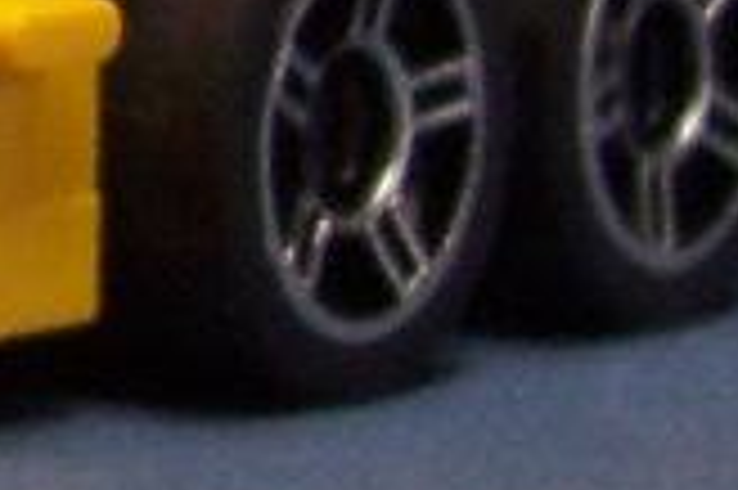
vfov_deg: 4.7
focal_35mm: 282
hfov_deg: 6.8
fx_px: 5775
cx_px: -1206
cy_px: -665
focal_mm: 5.6
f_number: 2.8
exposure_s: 1/45
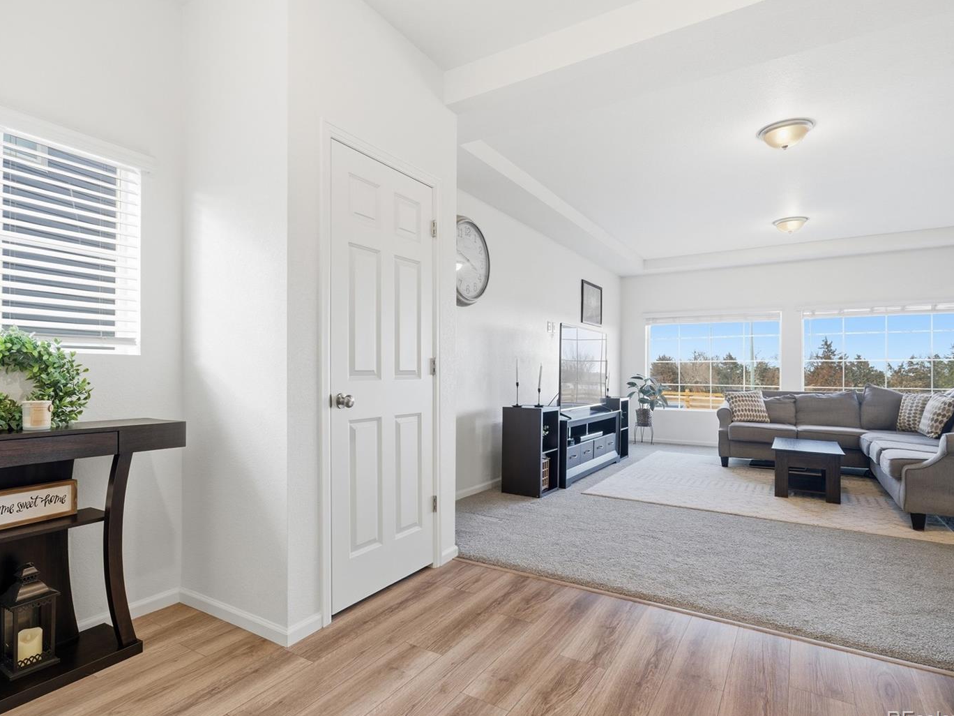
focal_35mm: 18
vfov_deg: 71.6
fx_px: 496
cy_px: 360
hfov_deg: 87.6
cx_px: 442
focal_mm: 16
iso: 500
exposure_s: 1/40
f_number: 8
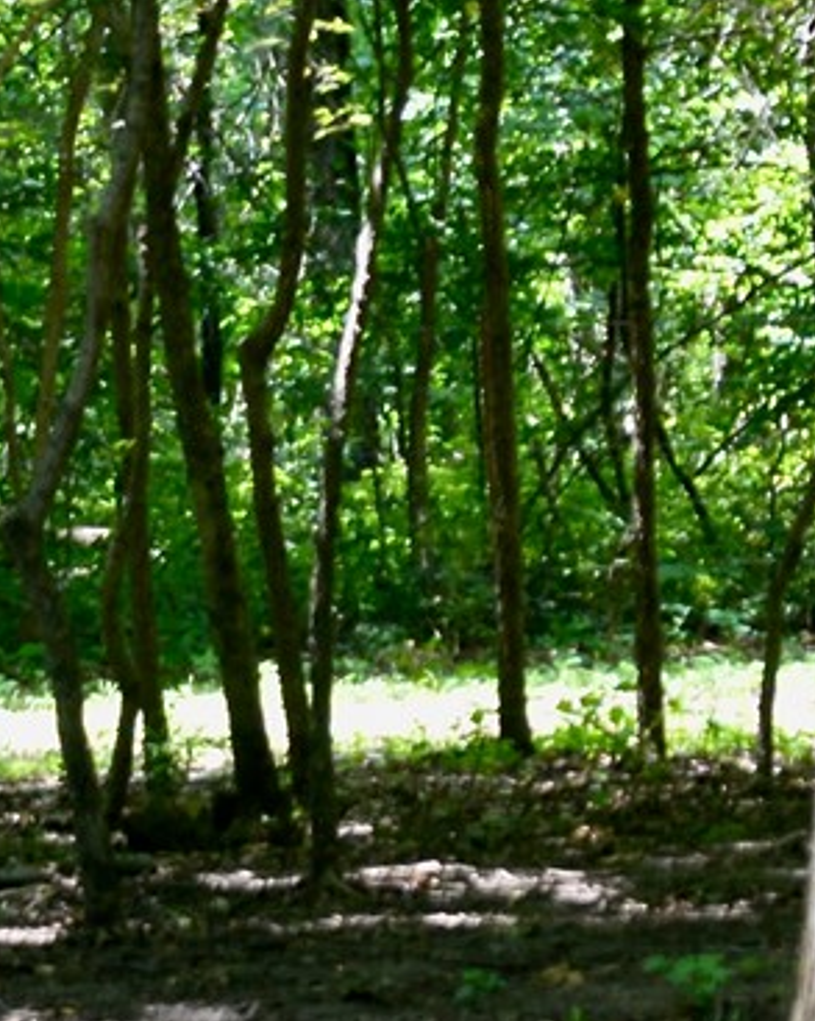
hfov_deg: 4.7
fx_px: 9751
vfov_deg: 6.0
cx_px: 1915
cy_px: 256
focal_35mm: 323
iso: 320
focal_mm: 62
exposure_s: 1/100
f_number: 5
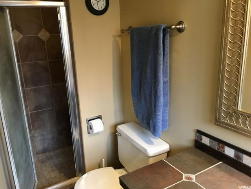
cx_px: 126
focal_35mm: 29
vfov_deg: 48.2
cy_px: 94
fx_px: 210
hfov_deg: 61.7
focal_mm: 4.15
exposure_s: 1/30
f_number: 2.2
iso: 160
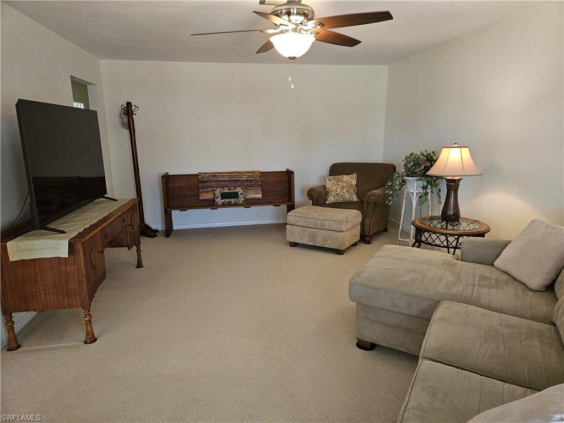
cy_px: 212
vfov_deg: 58.9
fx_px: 375
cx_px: 282
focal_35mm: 23
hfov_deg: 73.9
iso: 100
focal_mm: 5.4
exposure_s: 1/30
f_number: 1.8
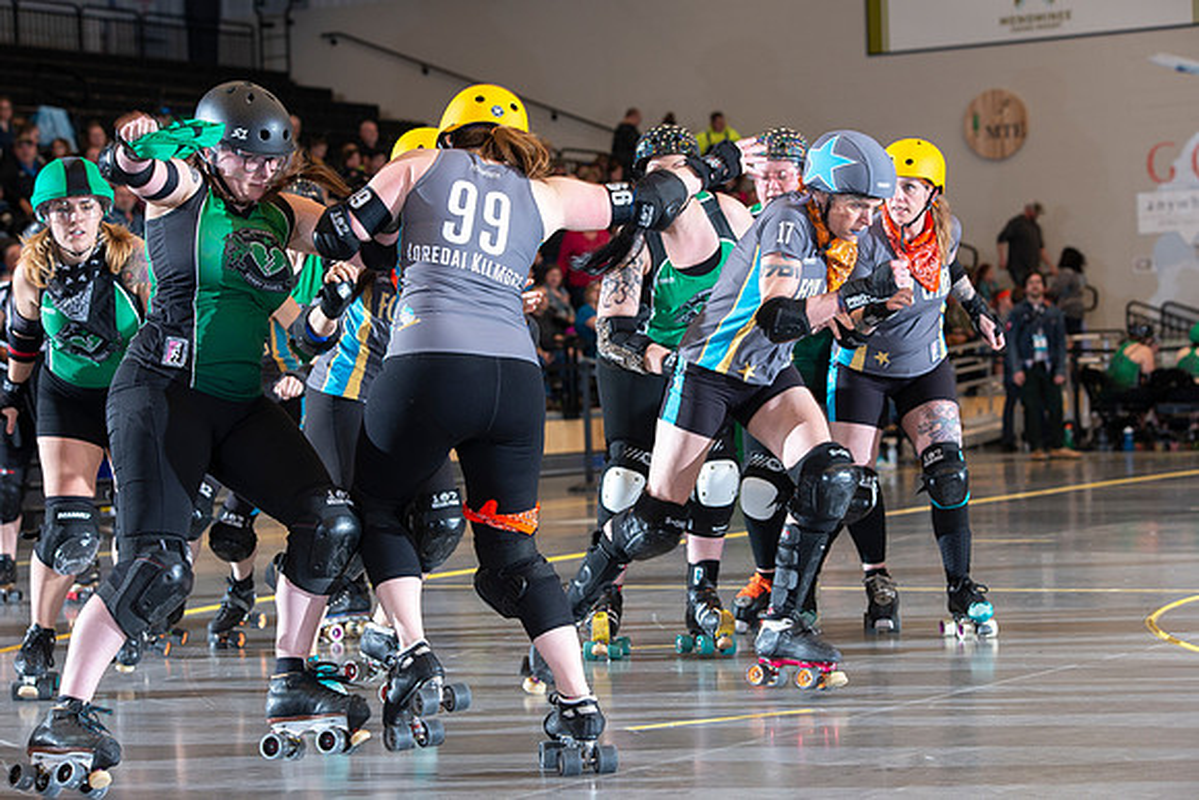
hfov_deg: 20.4
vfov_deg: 13.7
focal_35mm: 100
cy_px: 400
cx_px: 600
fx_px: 3331
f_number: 5.6
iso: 640
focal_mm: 100
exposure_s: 1/160
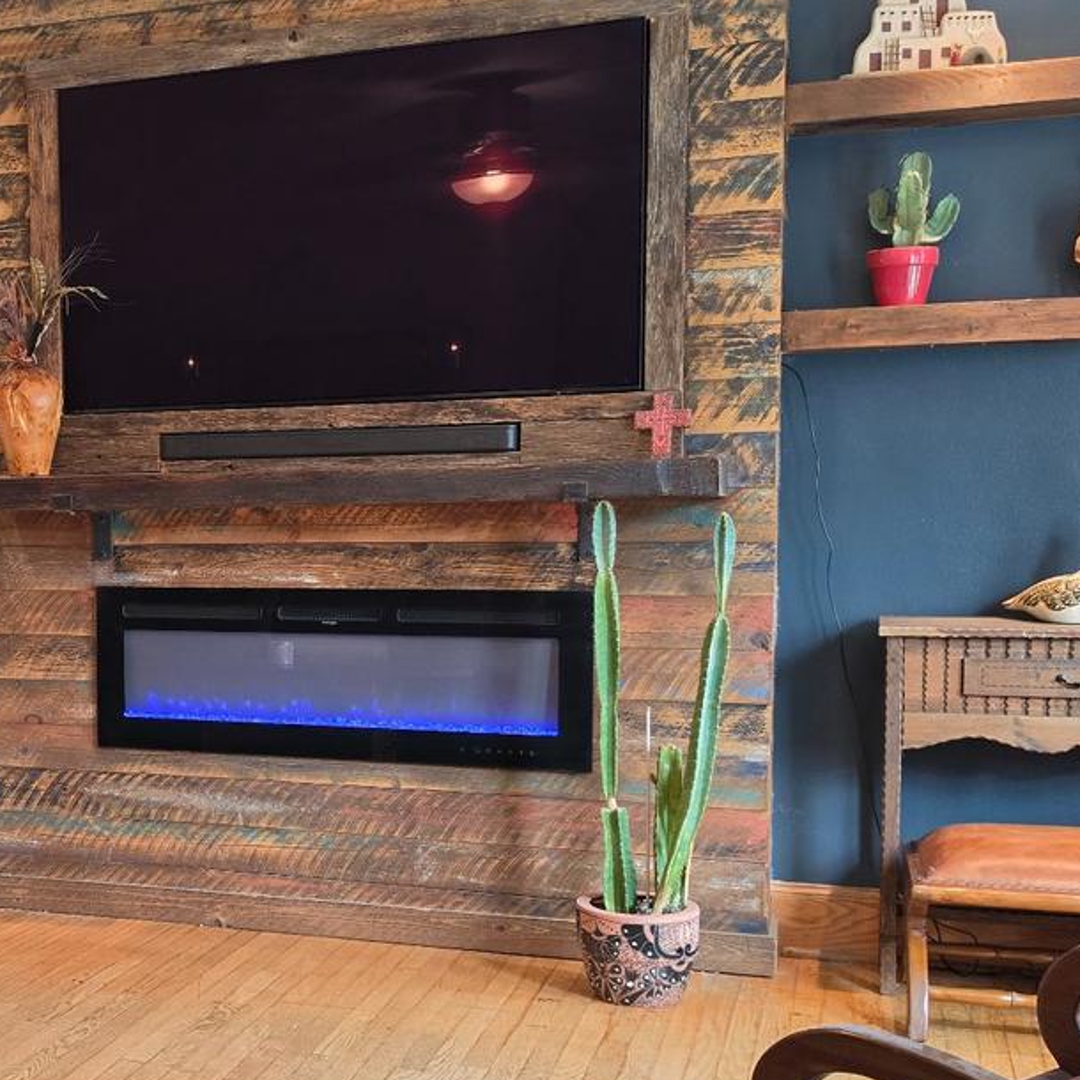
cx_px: 87
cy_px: 644
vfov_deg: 35.2
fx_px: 1694
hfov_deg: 33.3
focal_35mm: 48
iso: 160
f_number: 1.4
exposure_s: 1/120
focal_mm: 6.5
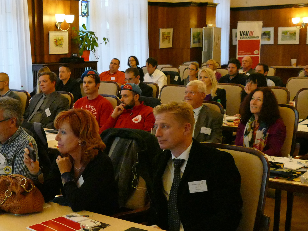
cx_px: 67
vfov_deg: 26.1
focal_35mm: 56
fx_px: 498
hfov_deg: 33.5
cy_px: 126
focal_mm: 10.85
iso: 3200
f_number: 3
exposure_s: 1/125
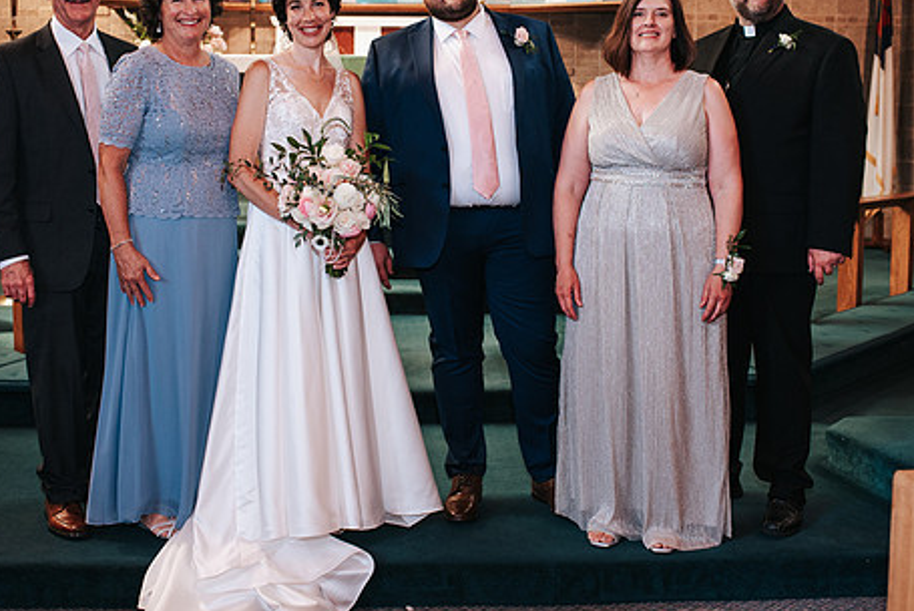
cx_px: 409
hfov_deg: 41.0
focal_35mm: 48
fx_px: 1219
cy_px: 210
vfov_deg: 28.0
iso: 900
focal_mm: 35
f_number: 3.2
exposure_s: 1/125
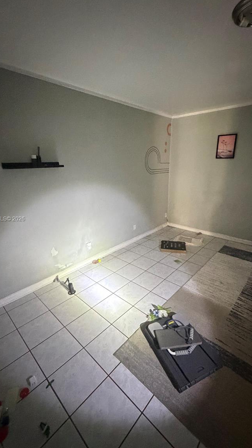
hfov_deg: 67.0
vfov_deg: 99.4
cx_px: 129
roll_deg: +0.7
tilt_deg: -15.8
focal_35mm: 16
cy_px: 219
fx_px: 190
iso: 1250
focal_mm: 2.22
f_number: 2.2
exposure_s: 1/52
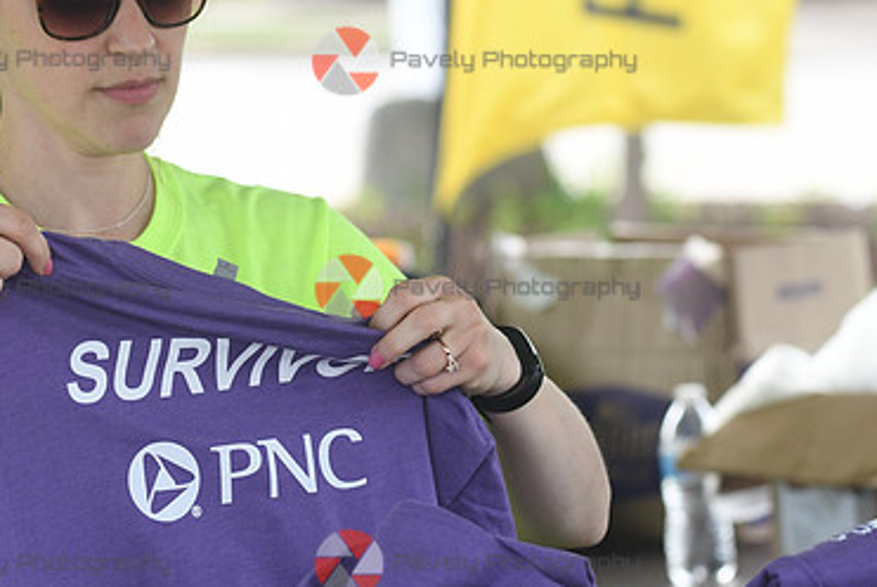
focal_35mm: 239
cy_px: 209
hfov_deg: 8.6
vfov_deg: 5.8
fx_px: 5827
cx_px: 262
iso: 400
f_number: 4
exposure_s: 1/200
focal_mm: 102
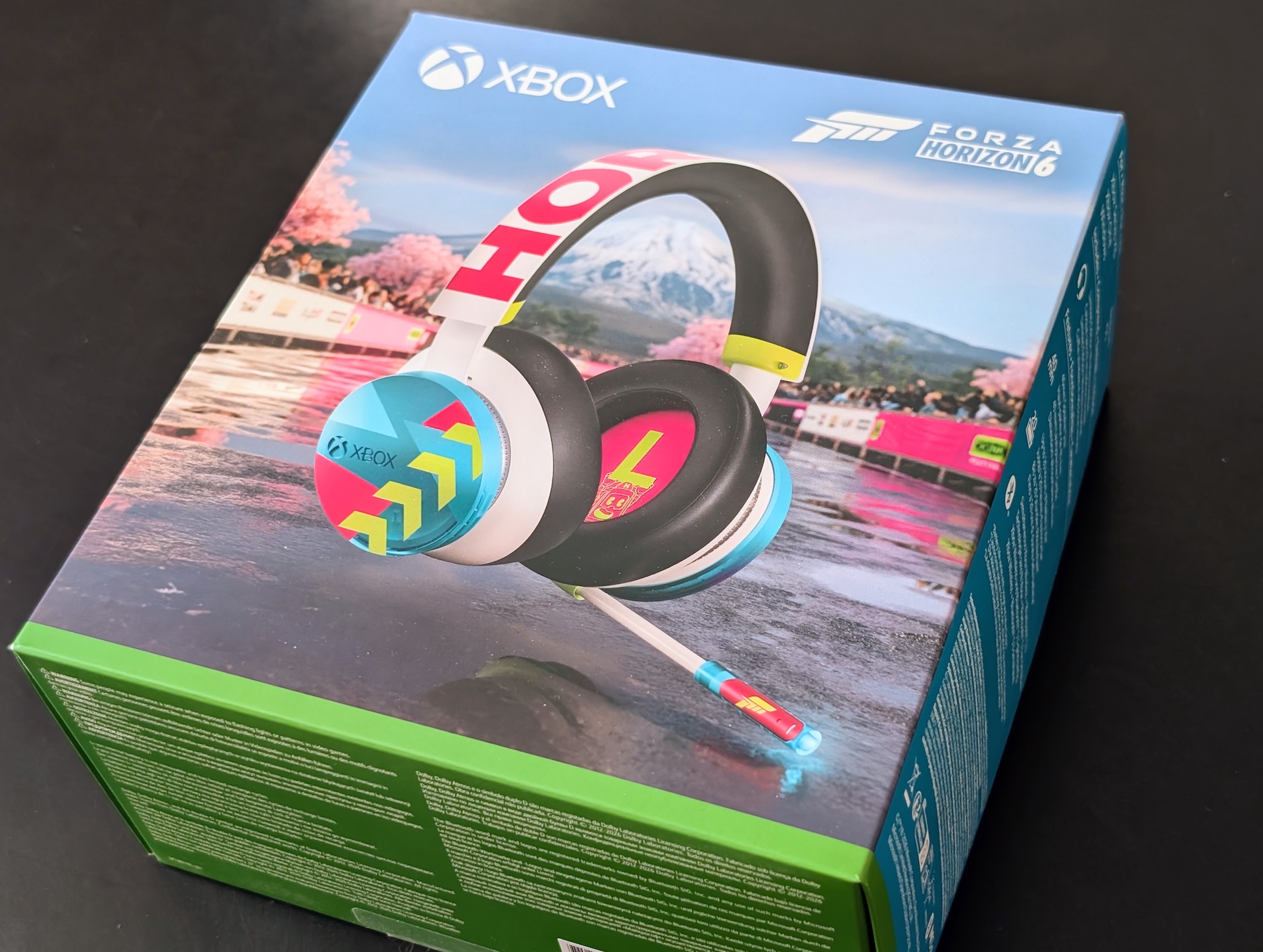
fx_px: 1791
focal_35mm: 49
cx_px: 632
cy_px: 476
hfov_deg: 38.9
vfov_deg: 29.8
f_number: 1.68
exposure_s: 1/38.4
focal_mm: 6.9
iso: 94
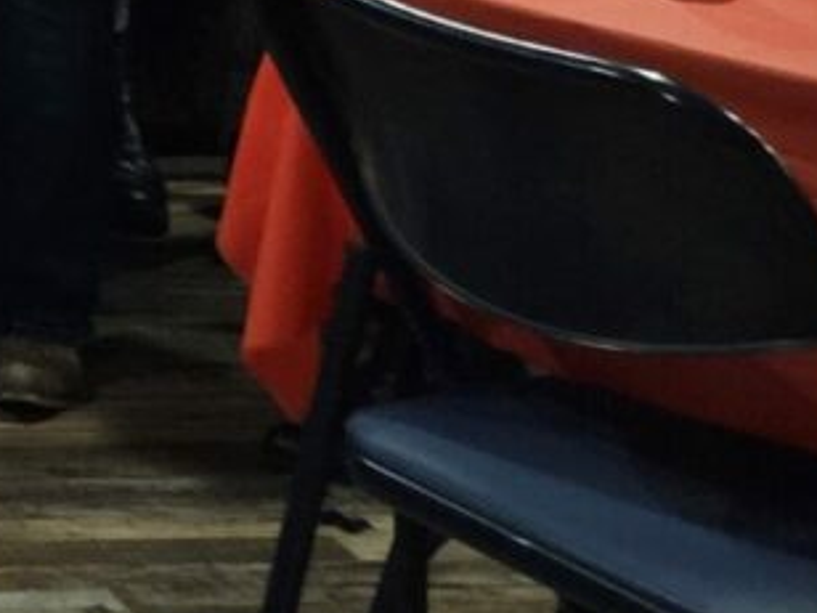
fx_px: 3611
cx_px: -1016
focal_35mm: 153
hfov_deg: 11.2
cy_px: -1096
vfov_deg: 8.4
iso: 800
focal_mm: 5.4
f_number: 1.8
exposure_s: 1/24
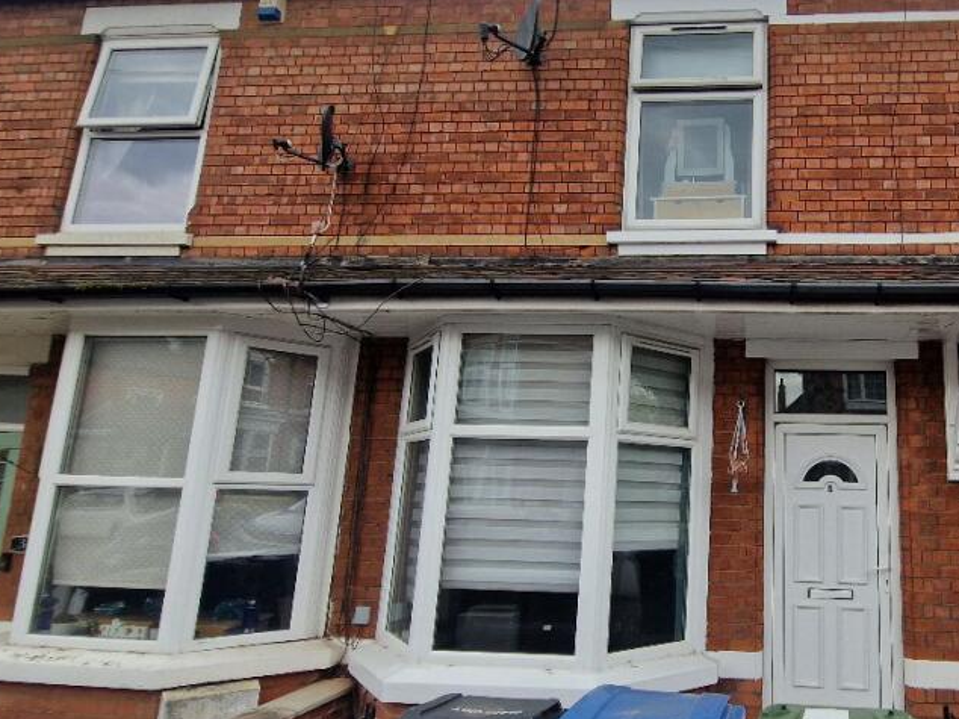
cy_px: 386
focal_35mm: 21
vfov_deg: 63.3
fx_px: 582
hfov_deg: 73.1
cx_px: 728
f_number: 2.2
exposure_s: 1/496
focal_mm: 2.2
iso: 50
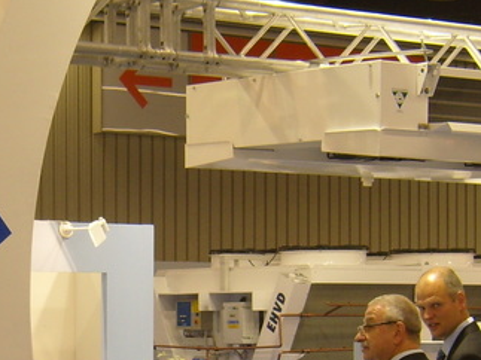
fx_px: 1806
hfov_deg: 15.0
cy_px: 385
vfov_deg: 11.3
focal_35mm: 130
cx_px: 46
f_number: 2.8
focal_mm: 7.4
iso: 80
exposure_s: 1/45
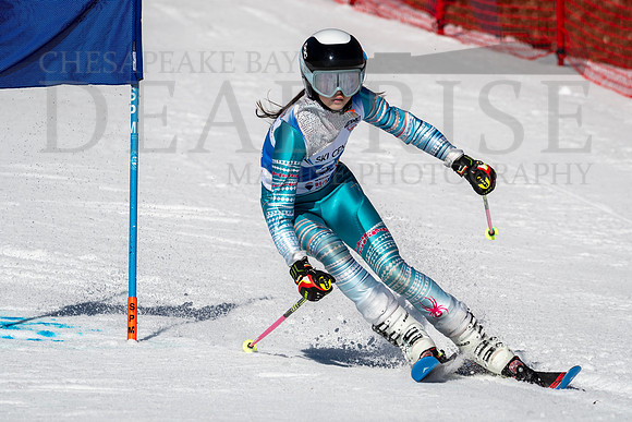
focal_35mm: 669
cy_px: 213
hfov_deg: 3.1
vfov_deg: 2.1
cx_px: 284
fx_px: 11742
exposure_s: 1/2000
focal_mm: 400
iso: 200
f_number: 8
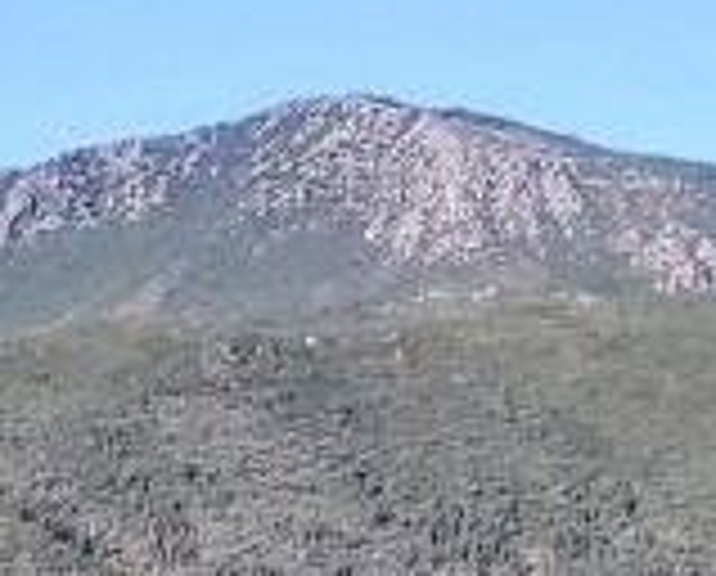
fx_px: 3463
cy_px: 1166
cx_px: -1153
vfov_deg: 8.9
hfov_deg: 9.9
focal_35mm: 163
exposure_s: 1/1276
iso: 64
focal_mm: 3.92
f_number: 1.7
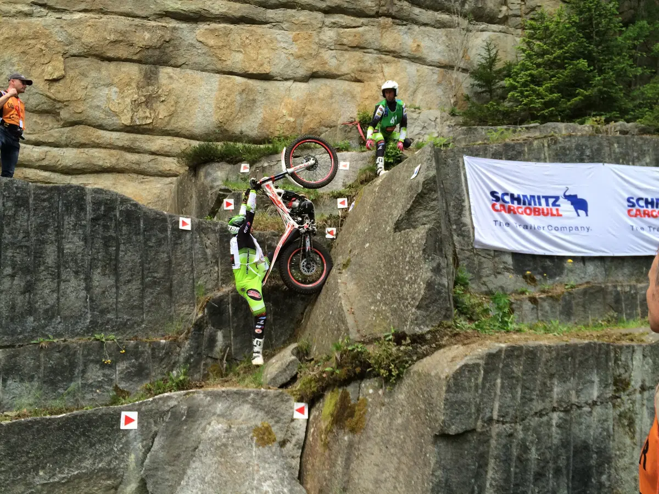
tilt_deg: +9.7
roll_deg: -0.8
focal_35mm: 29
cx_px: 330
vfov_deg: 48.2
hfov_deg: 61.7
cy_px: 247
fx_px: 552
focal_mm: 4.15
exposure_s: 1/252
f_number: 2.2
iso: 32
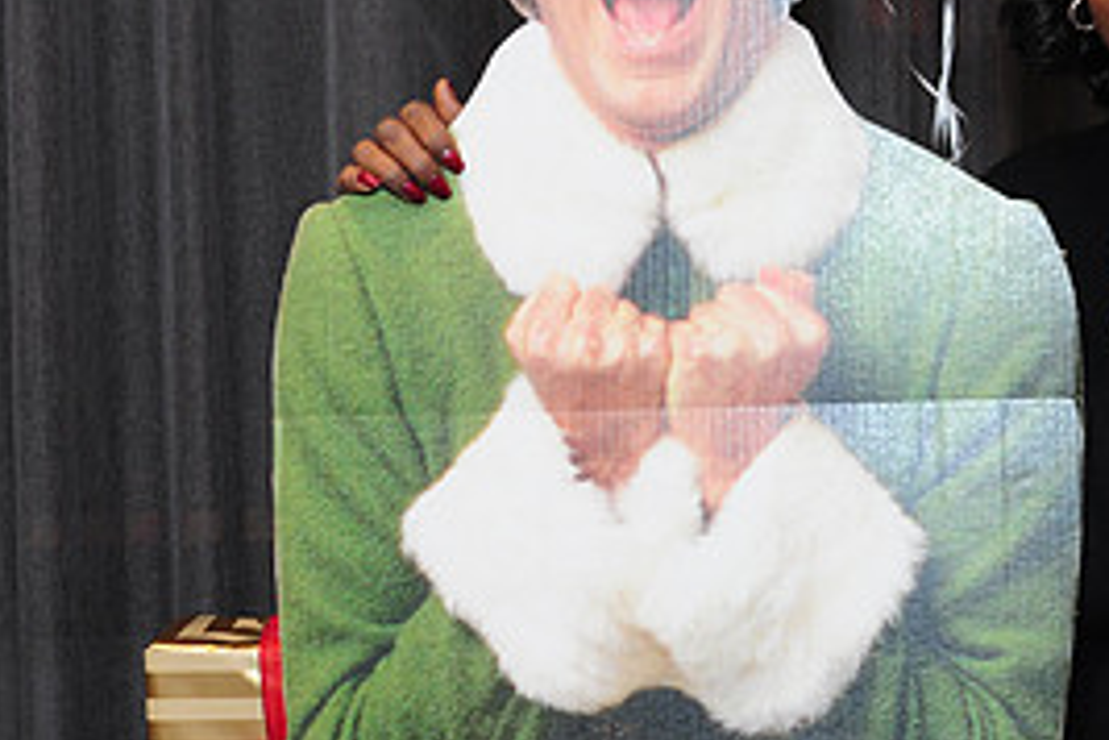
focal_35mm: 104
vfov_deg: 13.1
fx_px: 3204
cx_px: 797
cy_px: 193
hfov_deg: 19.5
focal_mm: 32
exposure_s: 1/60
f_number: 5
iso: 500
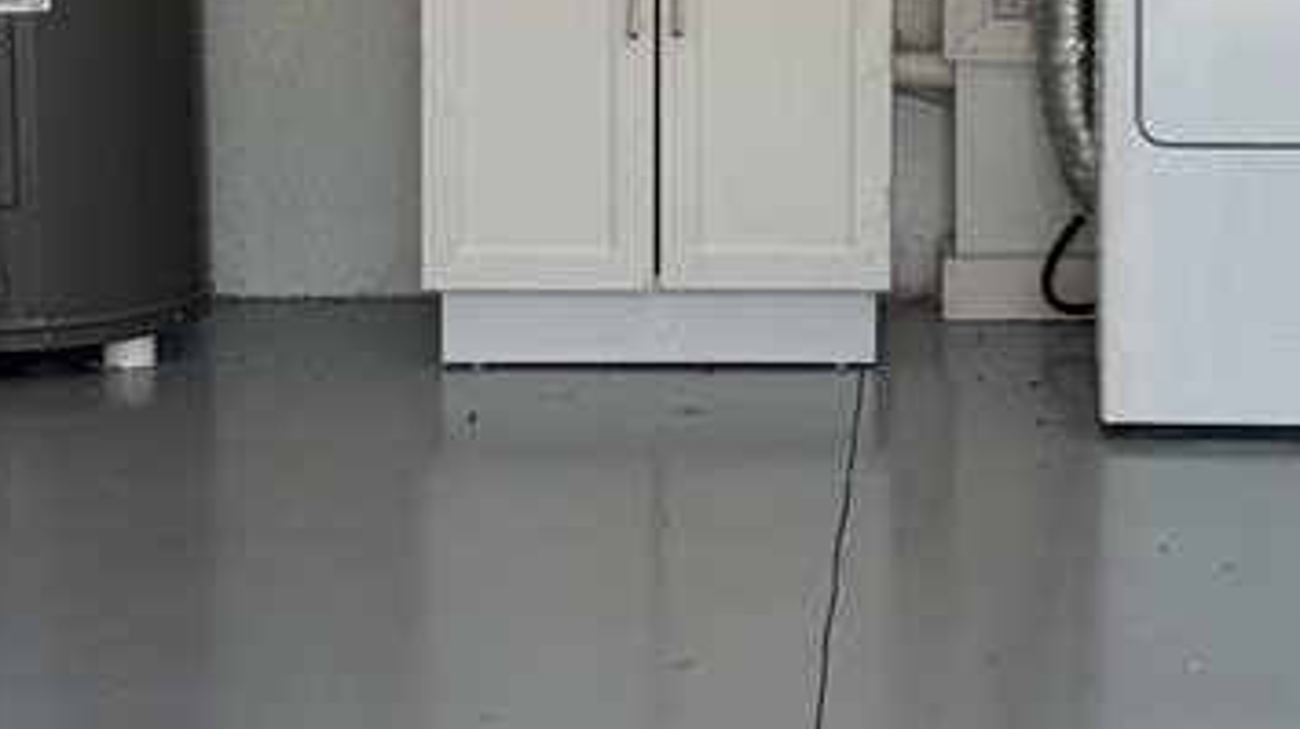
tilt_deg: -4.9
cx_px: 1036
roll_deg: -0.3
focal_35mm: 151
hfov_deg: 14.2
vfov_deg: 7.9
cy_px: -147
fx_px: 5201
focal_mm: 6.76
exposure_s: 1/131
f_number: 1.78
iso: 100
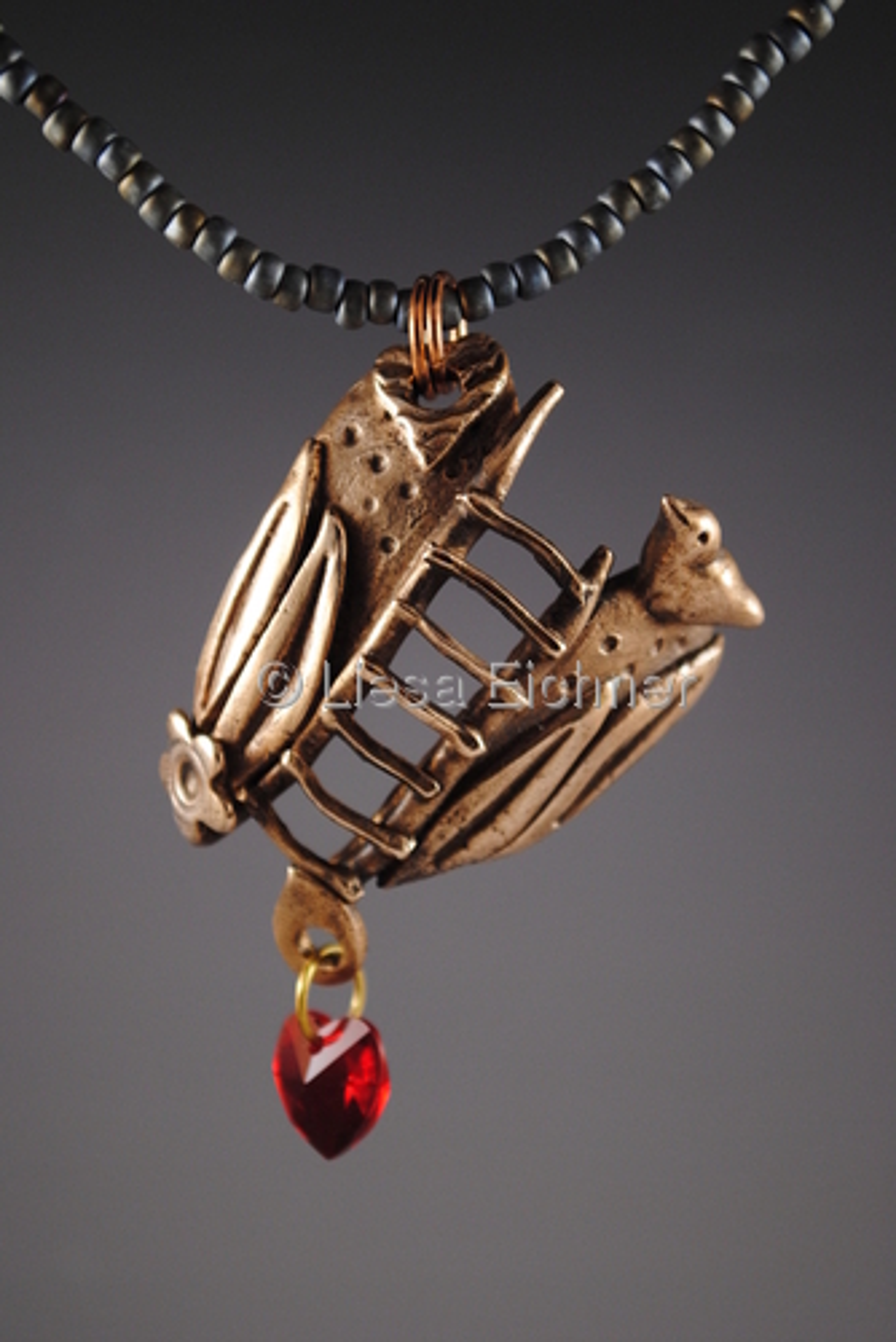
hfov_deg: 16.6
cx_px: 448
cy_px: 671
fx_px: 3076
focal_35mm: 82
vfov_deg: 24.6
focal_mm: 55
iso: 200
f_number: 5.6
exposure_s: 1/30
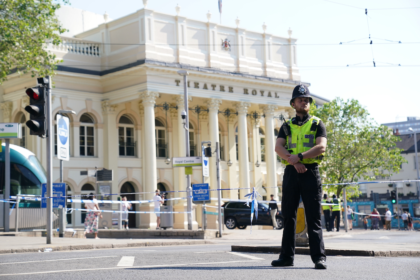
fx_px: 782
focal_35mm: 67
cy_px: 140
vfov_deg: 20.3
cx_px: 210
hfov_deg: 30.1
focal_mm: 67
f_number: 3.5
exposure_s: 1/2500
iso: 500
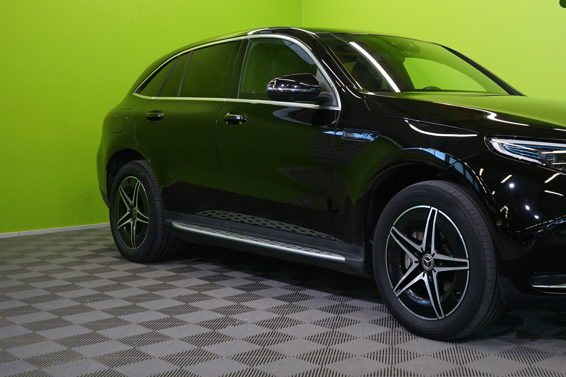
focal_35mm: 48
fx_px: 755
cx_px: 413
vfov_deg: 28.0
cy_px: 152
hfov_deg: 40.1
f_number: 6.3
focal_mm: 32
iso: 500
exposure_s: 1/30
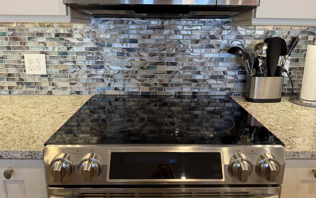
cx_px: 163
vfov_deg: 45.9
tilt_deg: -12.1
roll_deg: -0.5
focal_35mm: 27
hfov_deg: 68.4
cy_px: 85
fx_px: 232
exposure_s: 1/60
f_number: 1.78
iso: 160
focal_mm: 6.76
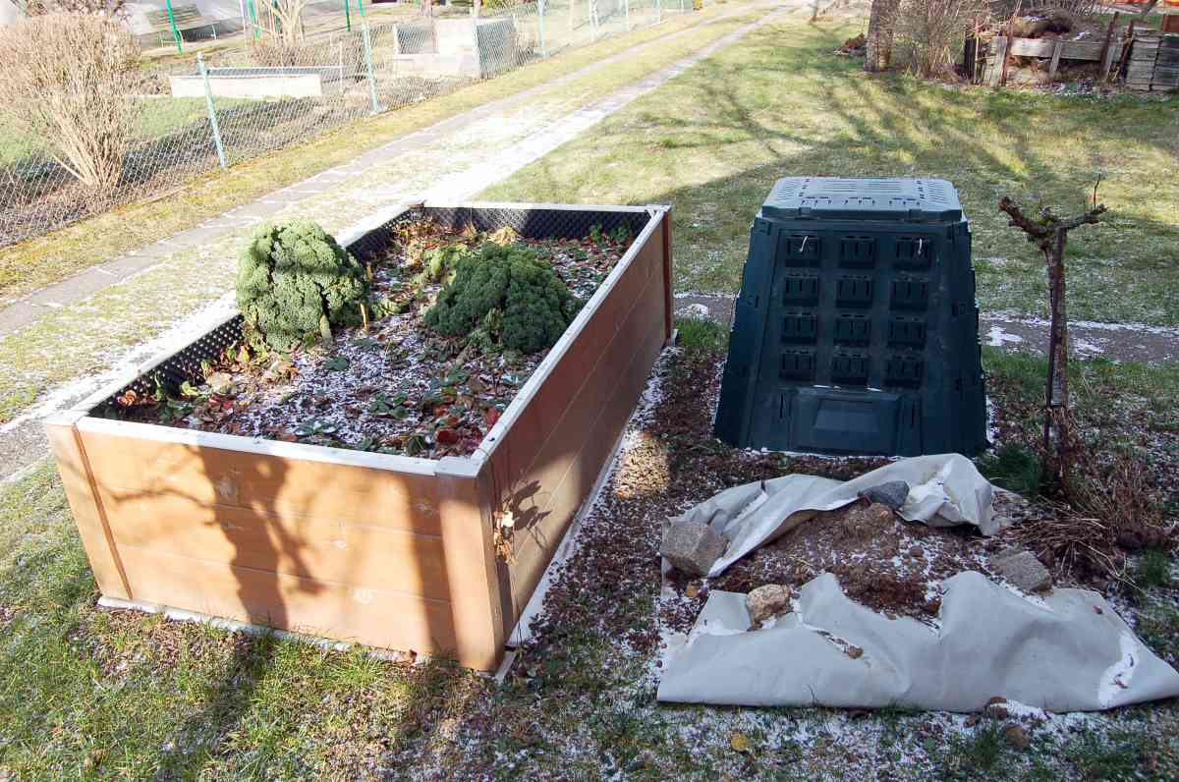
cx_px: 590
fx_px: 883
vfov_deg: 47.8
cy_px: 391
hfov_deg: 67.5
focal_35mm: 27
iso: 200
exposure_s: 1/200
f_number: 7.1
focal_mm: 18
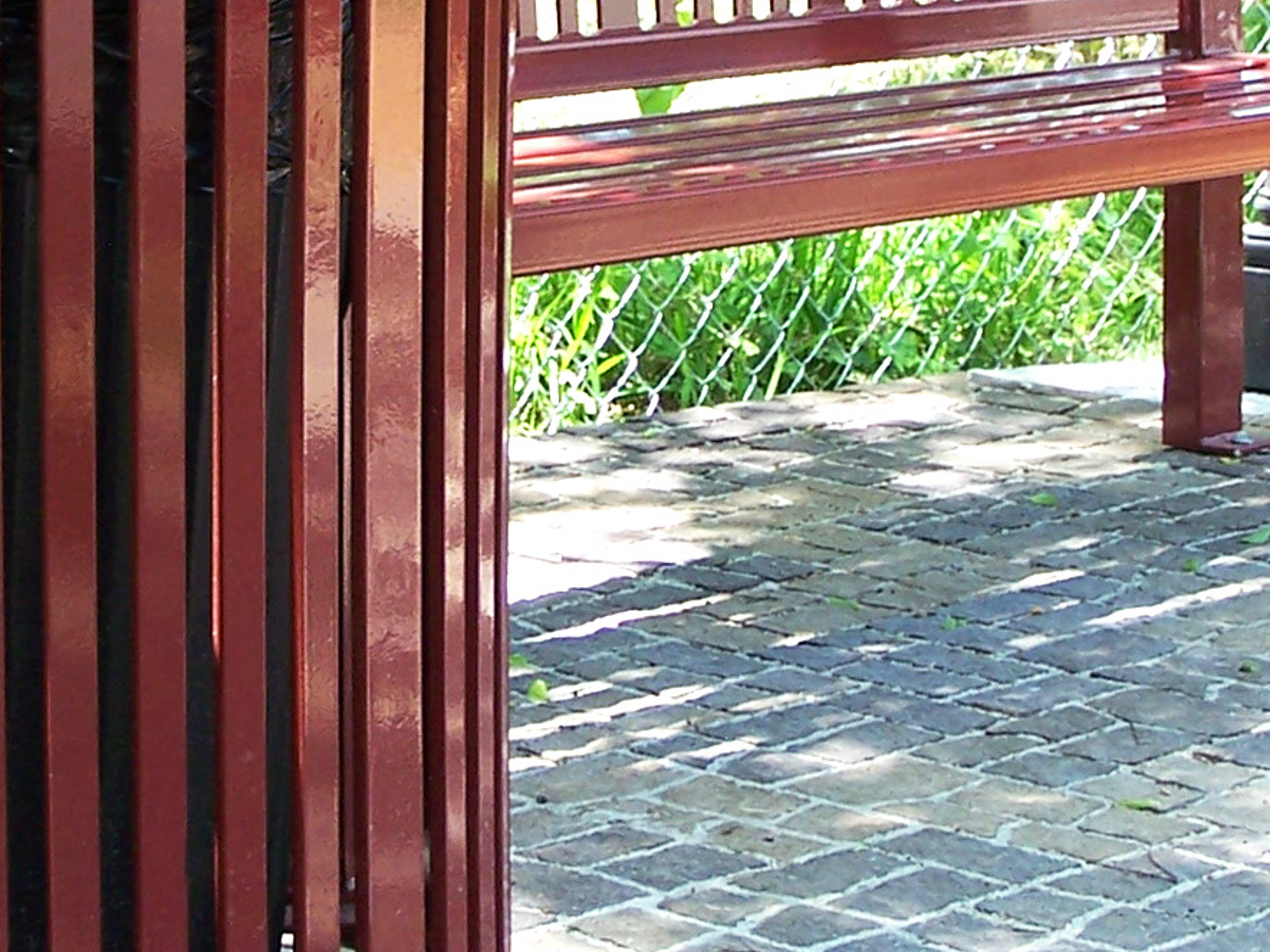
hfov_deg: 15.0
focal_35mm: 131
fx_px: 4806
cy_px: 222
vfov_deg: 11.3
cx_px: 522
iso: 80
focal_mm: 8.5
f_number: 3.2
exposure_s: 1/90
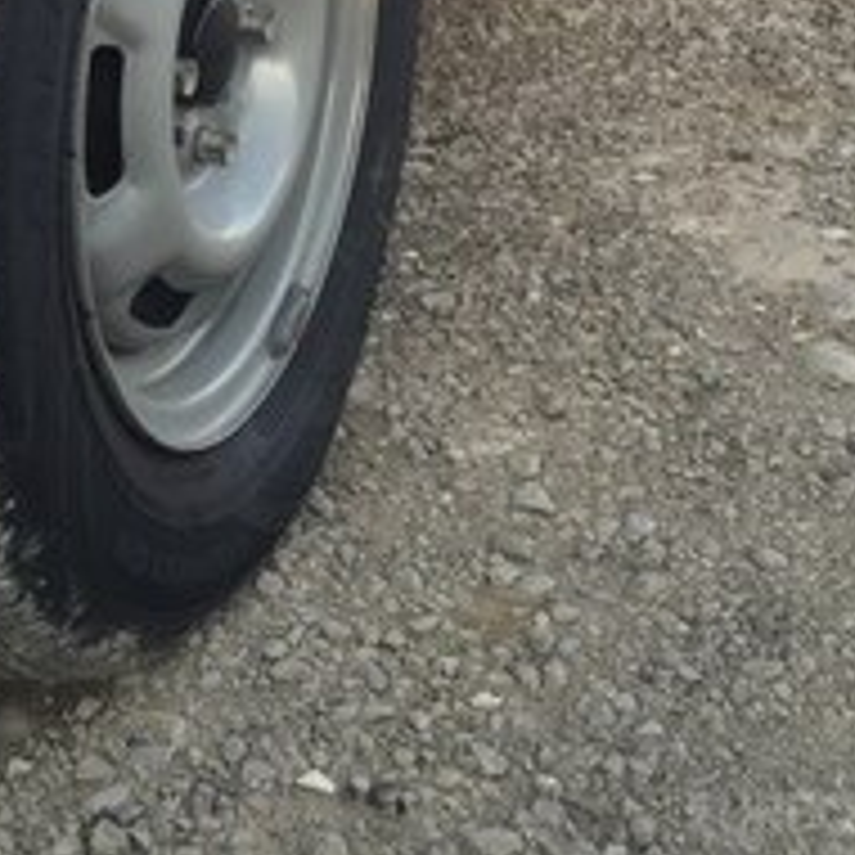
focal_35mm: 67
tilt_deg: -8.9
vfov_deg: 23.0
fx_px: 1872
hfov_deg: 25.1
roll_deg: +2.3
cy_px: -243
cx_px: 122
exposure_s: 1/227
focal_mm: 4.15
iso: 32
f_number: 2.2
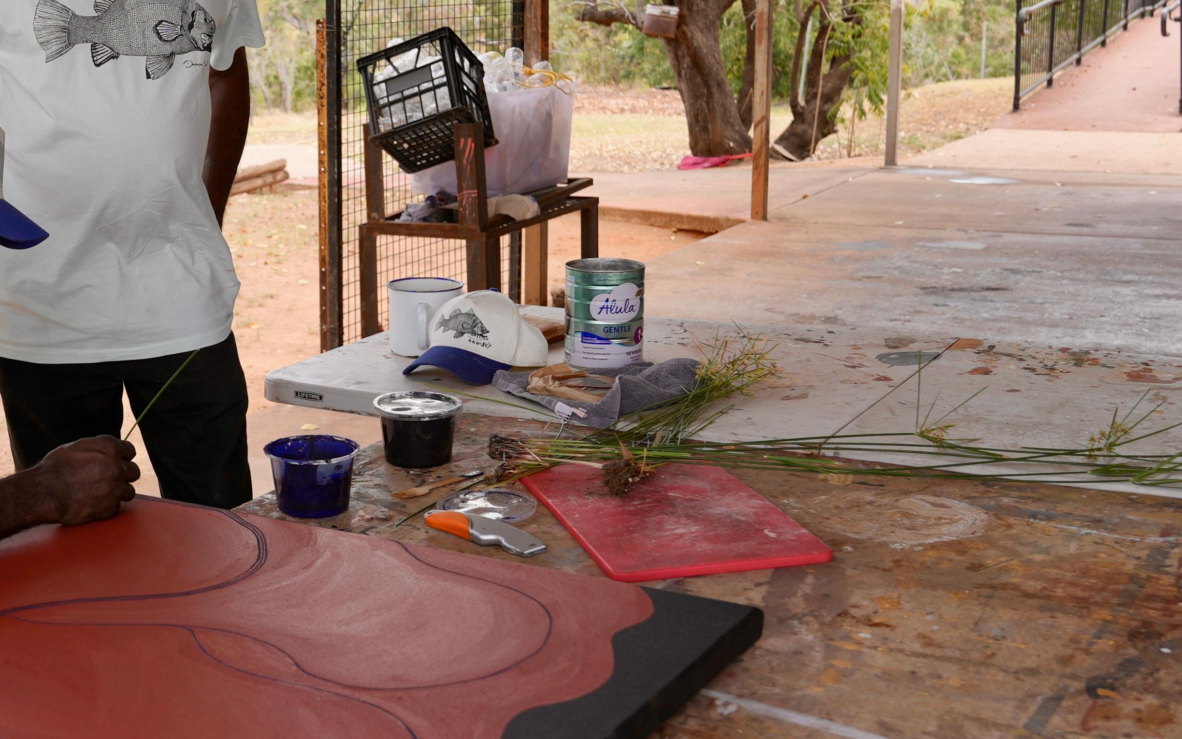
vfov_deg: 25.8
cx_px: 144
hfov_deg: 37.9
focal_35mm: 50
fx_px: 1611
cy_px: 365
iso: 100
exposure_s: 1/200
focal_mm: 24
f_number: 4
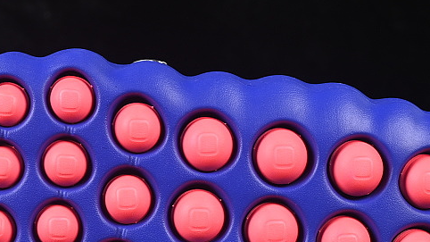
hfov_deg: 12.2
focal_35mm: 176
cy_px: 140
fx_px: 2007
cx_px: 170
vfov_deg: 6.9
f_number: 7.1
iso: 160
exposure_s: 1/60
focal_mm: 50
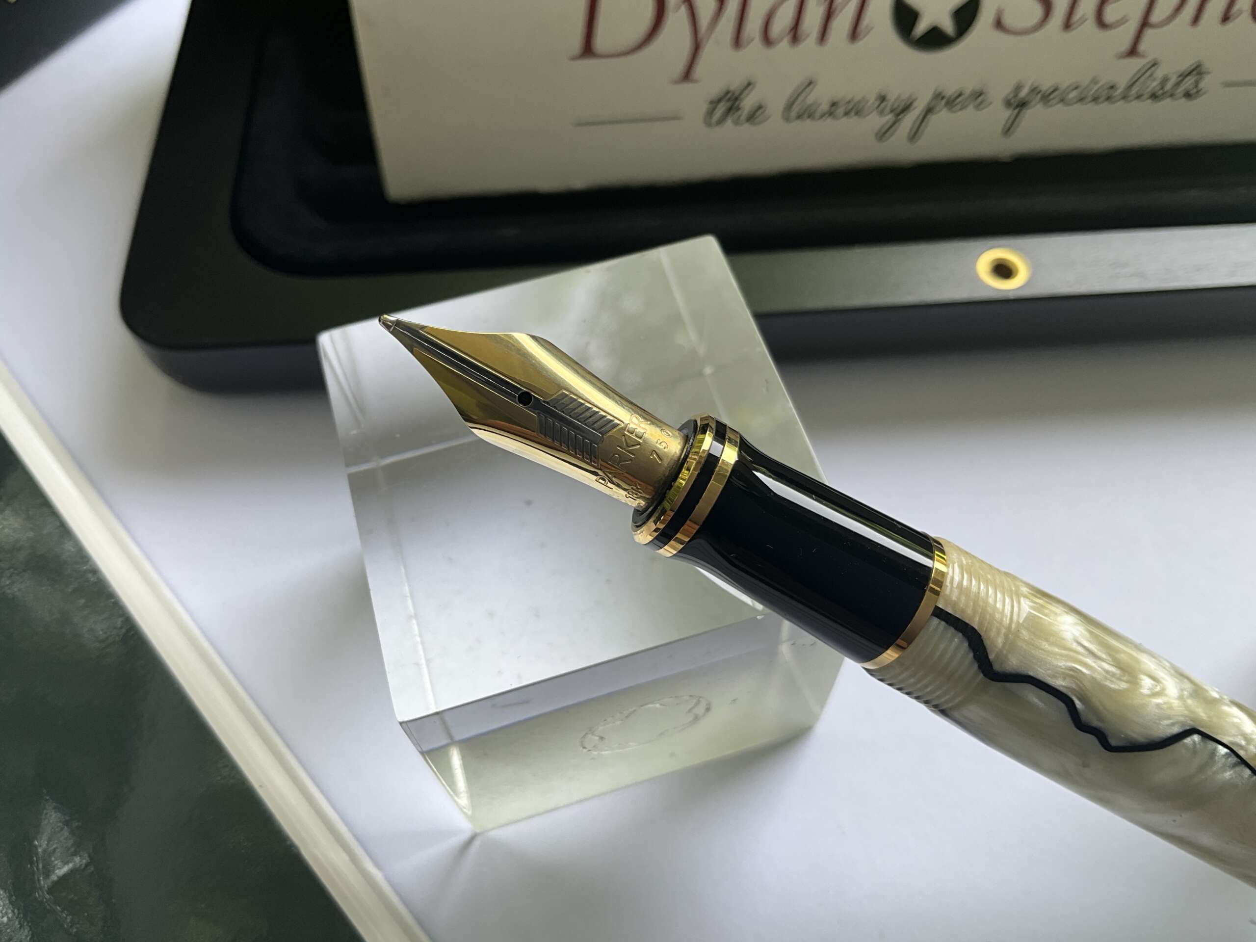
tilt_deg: -60.6
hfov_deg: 61.7
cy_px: 471
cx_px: 628
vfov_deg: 48.2
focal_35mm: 29
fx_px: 1052
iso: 20
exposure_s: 1/122
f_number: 1.8
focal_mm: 3
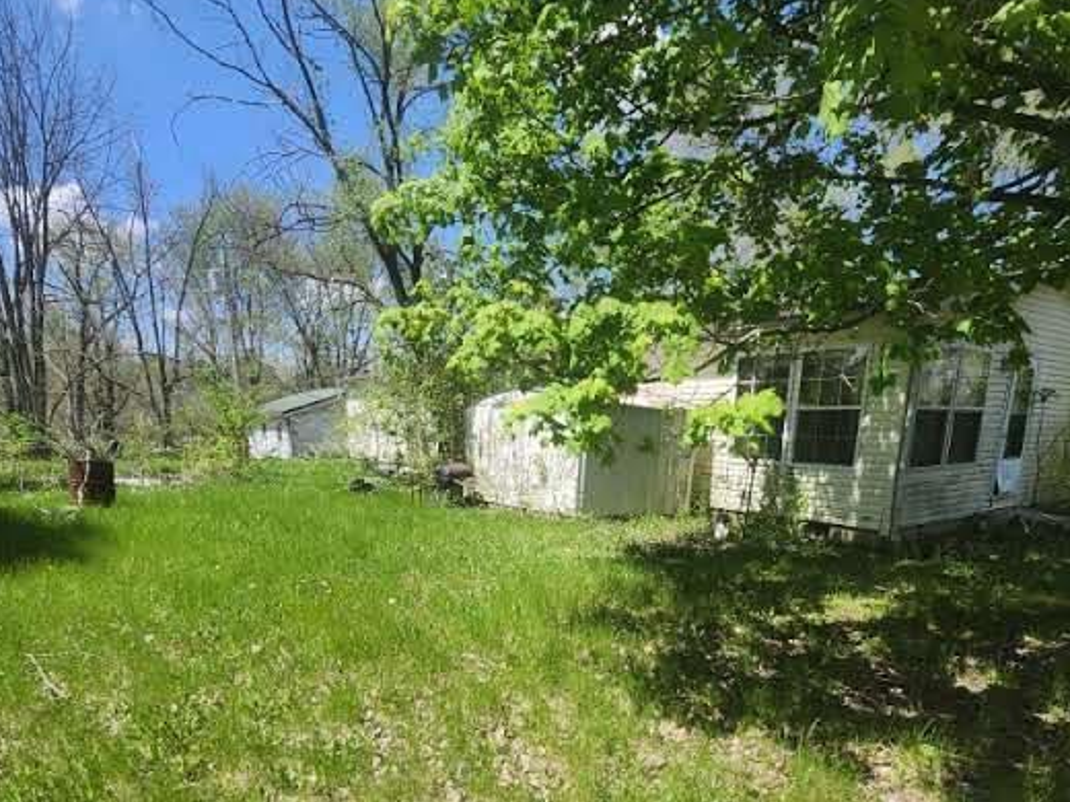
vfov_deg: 63.4
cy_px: 566
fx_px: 618
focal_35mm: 20
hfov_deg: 81.7
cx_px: 512
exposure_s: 1/1151
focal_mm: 1.74
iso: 40
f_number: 2.2
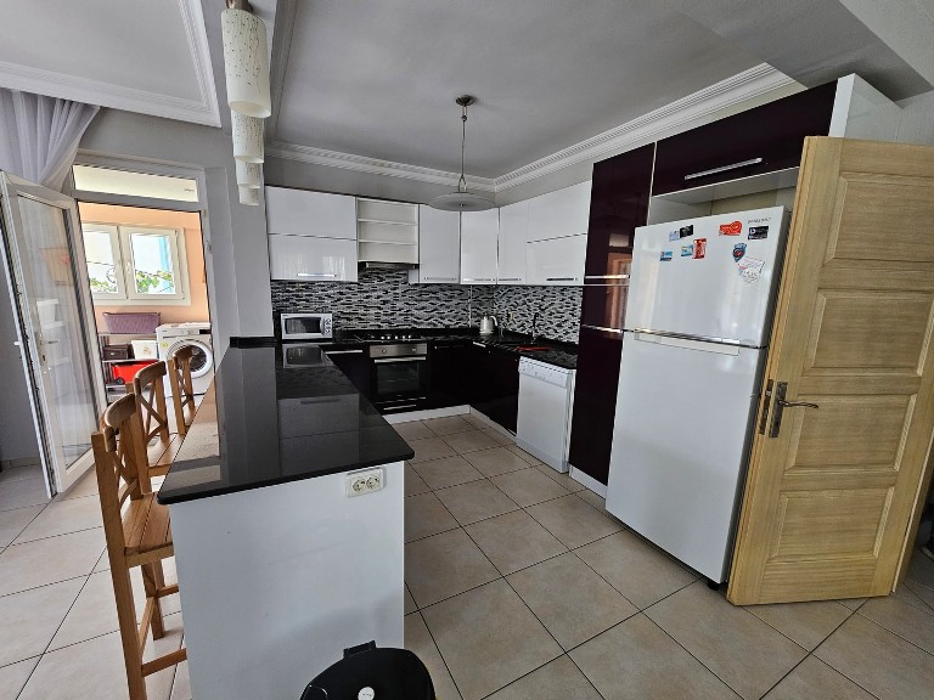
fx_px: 351
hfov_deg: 106.2
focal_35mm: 13
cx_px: 467
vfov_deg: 89.9
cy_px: 350
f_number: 2.2
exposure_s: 1/50
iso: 100
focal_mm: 2.2
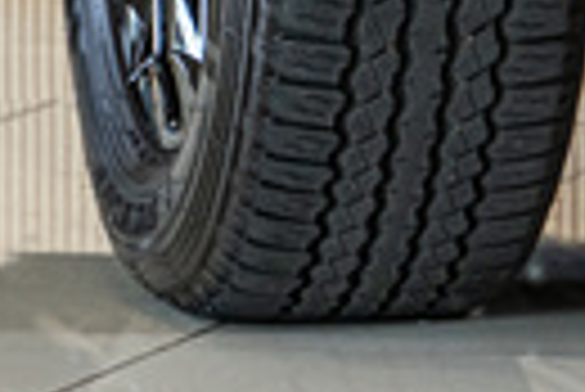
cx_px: 1208
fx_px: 8720
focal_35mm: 536
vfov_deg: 2.5
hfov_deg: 3.8
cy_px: -852
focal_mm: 68
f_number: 4.5
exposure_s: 1/160
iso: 640
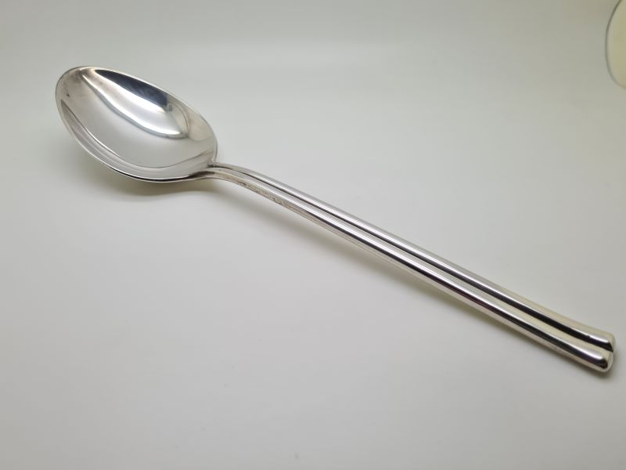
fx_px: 470
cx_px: 313
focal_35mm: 26
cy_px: 235
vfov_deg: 53.1
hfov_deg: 67.3
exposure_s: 1/578
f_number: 1.8
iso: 50
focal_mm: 5.4
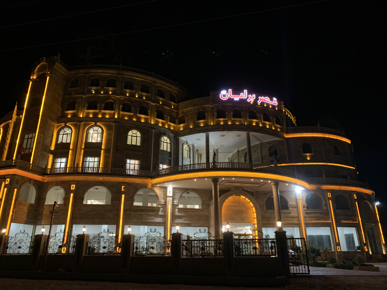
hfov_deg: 67.3
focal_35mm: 26
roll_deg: +0.1
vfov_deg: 53.1
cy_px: 145
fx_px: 291
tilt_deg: +20.9
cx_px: 194
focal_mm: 4.25
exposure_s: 1/25
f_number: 1.8
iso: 500
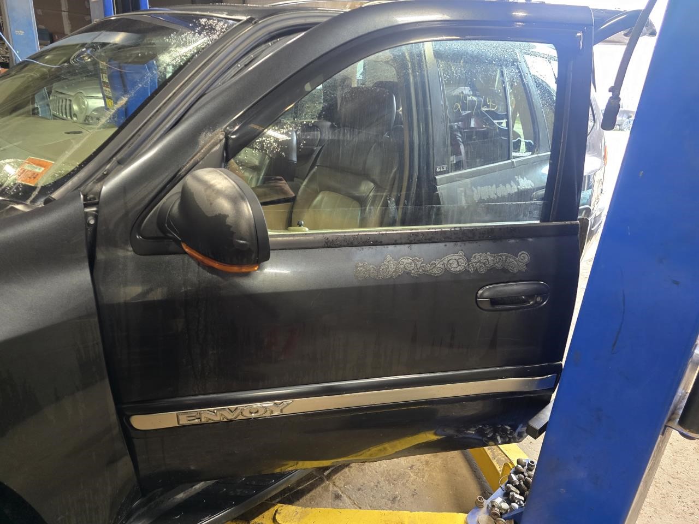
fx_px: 464
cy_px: 262
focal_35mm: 23
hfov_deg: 73.9
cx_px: 350
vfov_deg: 58.9
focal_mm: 6.3
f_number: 1.7
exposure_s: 1/60
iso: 800
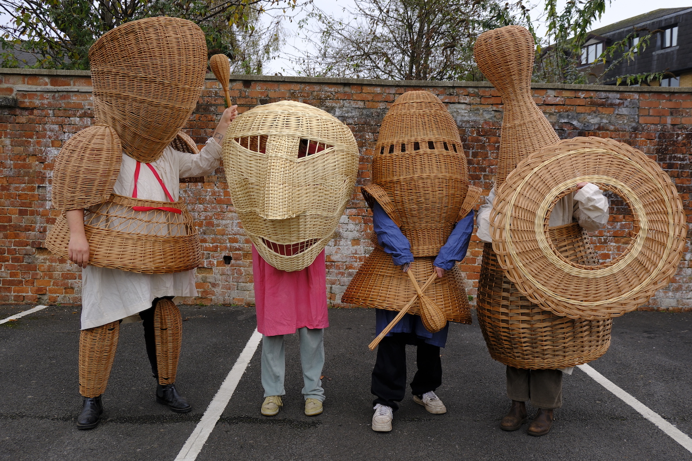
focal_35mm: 32
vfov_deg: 41.1
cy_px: 230
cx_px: 346
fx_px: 615
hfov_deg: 58.7
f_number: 3.6
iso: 125
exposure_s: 1/250
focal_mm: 21.4
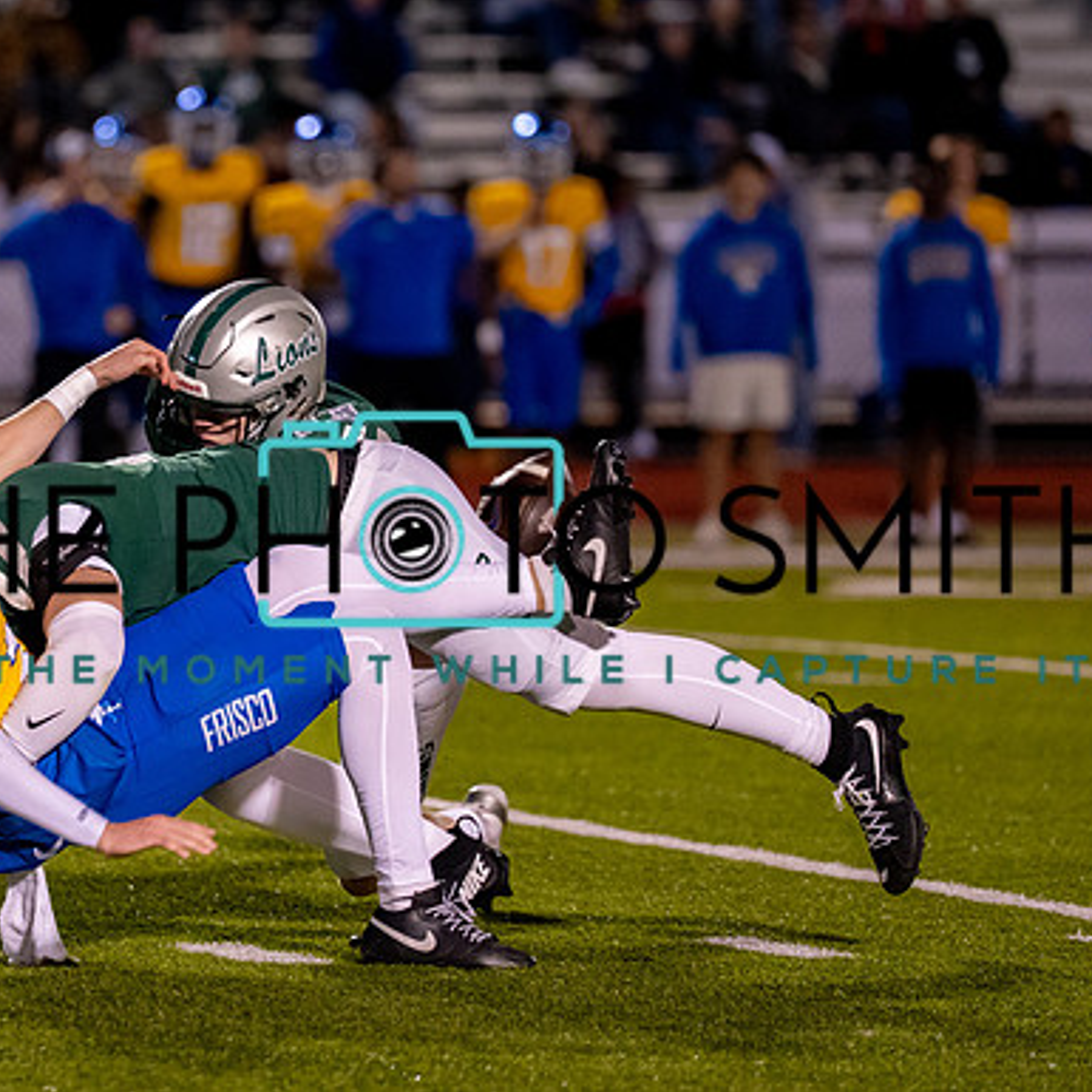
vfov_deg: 4.7
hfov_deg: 4.7
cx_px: 242
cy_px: 353
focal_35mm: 370
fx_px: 13205
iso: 3200
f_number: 2.8
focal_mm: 191
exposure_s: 1/1000
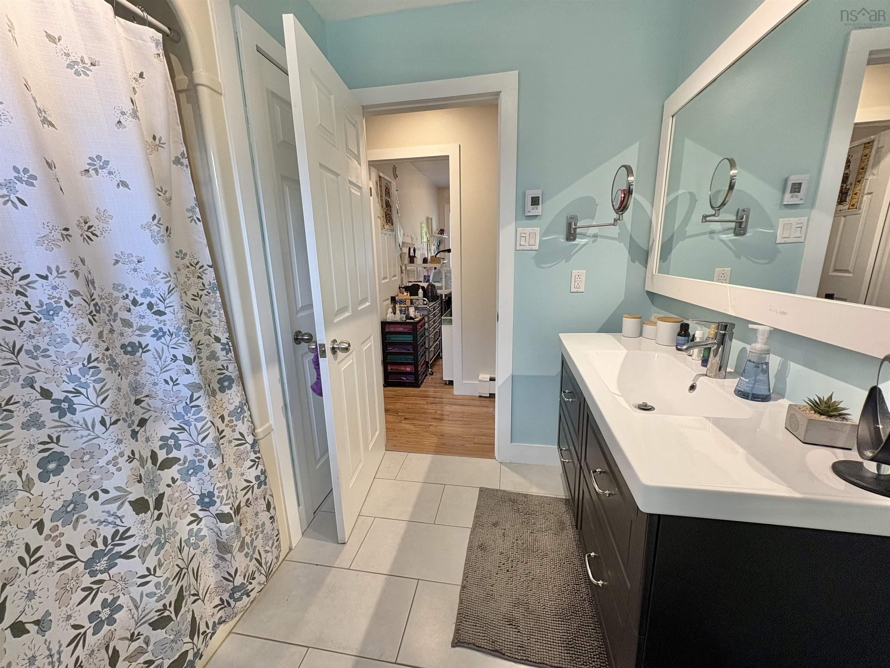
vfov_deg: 85.7
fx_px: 360
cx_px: 445
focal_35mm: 14
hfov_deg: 102.1
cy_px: 334
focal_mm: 2.22
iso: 125
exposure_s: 1/60
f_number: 2.2
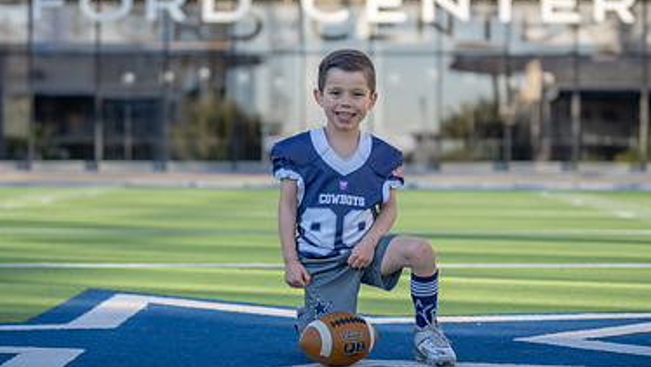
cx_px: 322
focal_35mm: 131
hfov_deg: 16.4
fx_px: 2263
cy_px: 203
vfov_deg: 9.3
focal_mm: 79
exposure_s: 1/640
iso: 125
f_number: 2.8
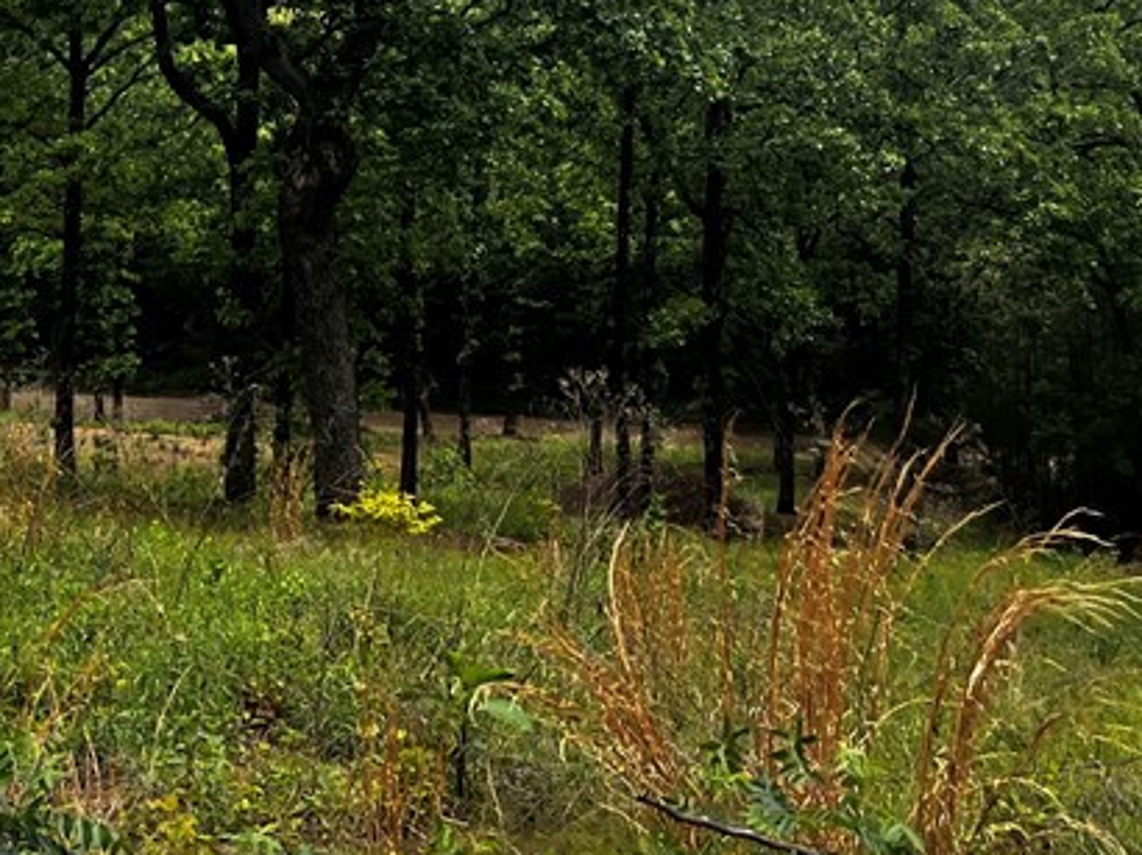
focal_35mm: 65
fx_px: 2143
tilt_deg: +2.3
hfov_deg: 29.6
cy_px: -50
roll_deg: +0.9
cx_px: 384
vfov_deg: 21.6
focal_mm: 5.7
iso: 50
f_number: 1.5
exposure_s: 1/4630
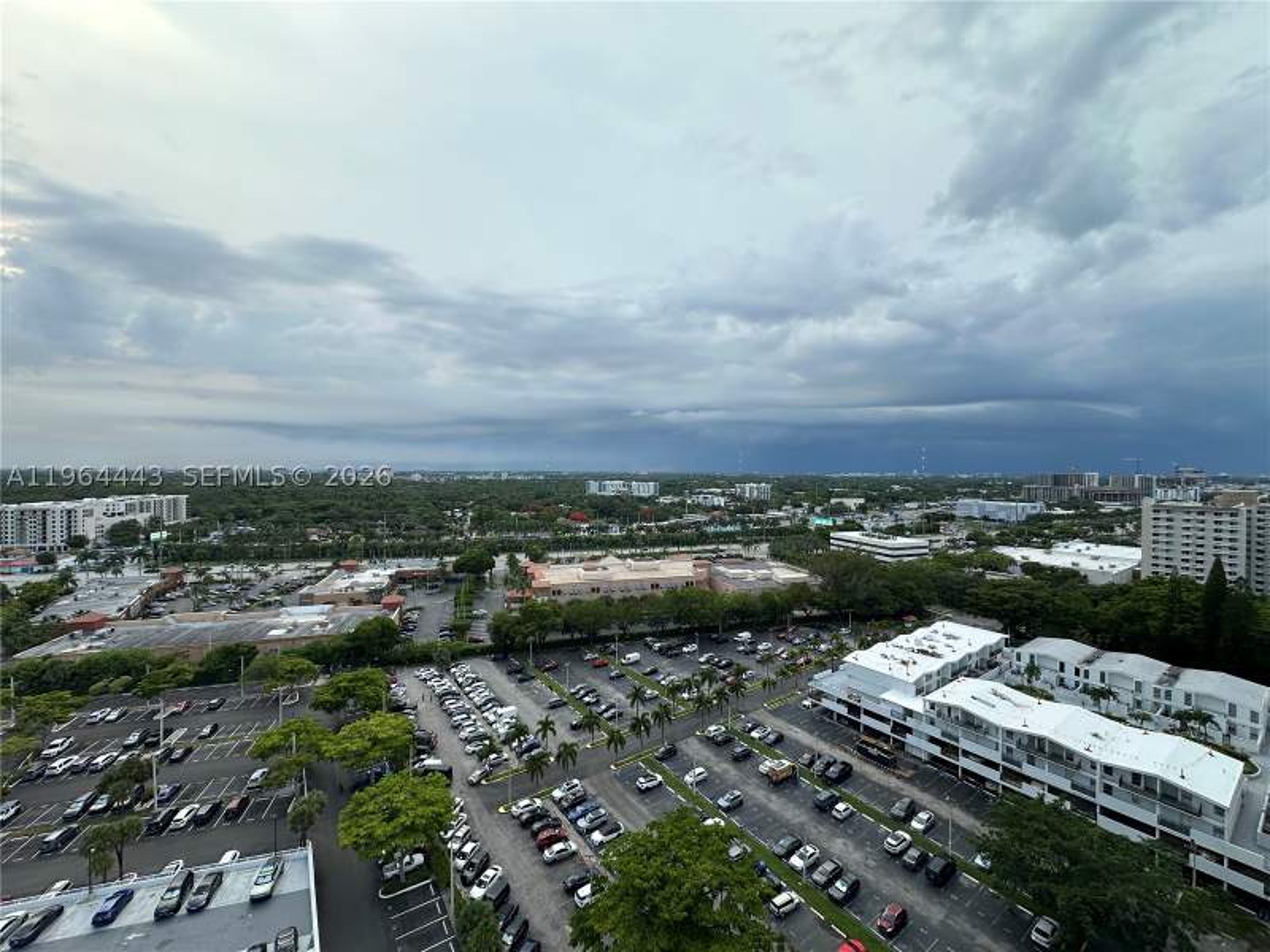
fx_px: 514
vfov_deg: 85.7
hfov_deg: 102.1
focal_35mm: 14
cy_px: 476
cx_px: 635
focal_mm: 2.22
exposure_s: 1/296
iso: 40
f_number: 2.2
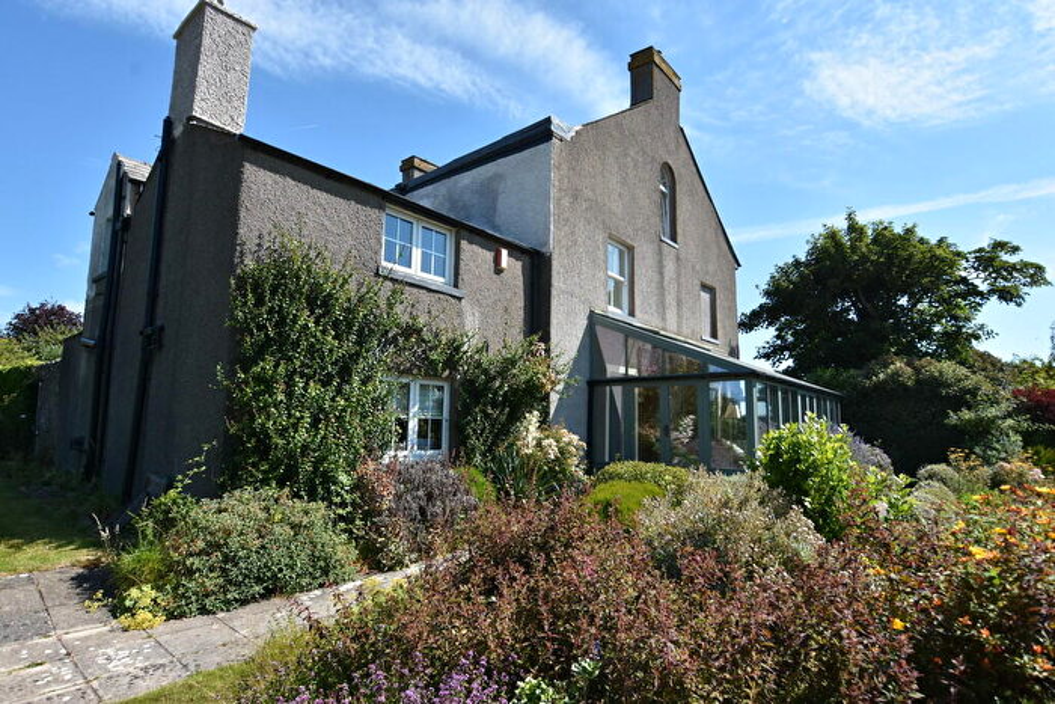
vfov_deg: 67.4
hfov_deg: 90.0
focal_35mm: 18
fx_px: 528
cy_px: 352
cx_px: 528
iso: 250
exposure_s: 1/500
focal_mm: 12
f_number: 8
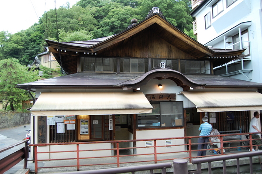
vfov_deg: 47.9
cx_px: 131
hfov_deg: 67.4
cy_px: 87
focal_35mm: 27
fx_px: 196
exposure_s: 1/60
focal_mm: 18
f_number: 4
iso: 200
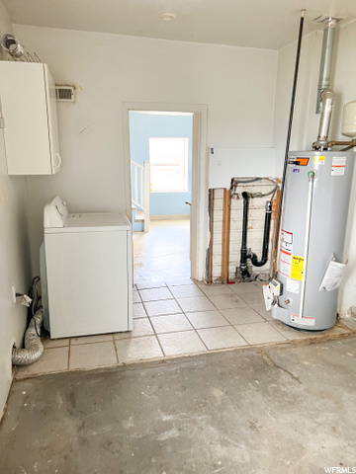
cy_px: 237
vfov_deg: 67.3
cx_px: 178
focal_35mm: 26
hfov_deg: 53.1
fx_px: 357
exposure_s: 1/60
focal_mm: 5.7
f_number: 1.5
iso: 125
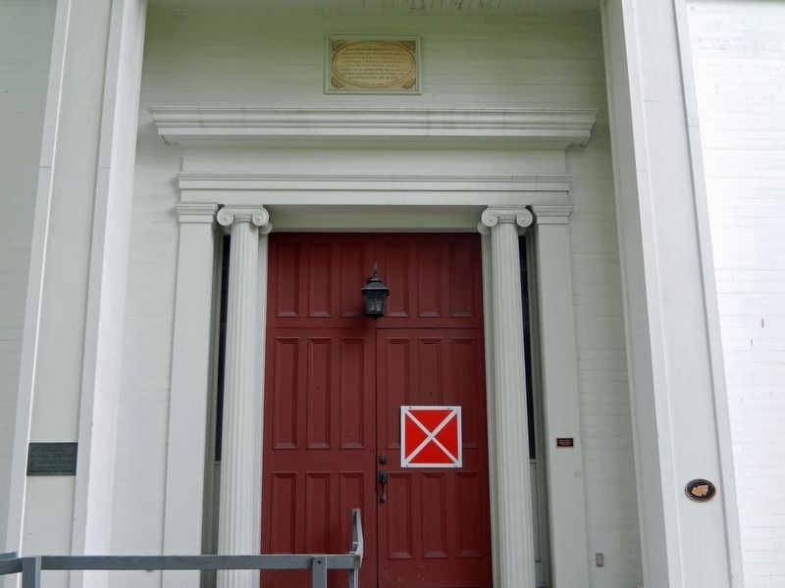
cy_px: 294
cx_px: 392
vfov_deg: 39.7
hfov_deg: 51.4
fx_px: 816
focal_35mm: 36
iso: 125
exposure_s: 1/80
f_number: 4
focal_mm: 6.5
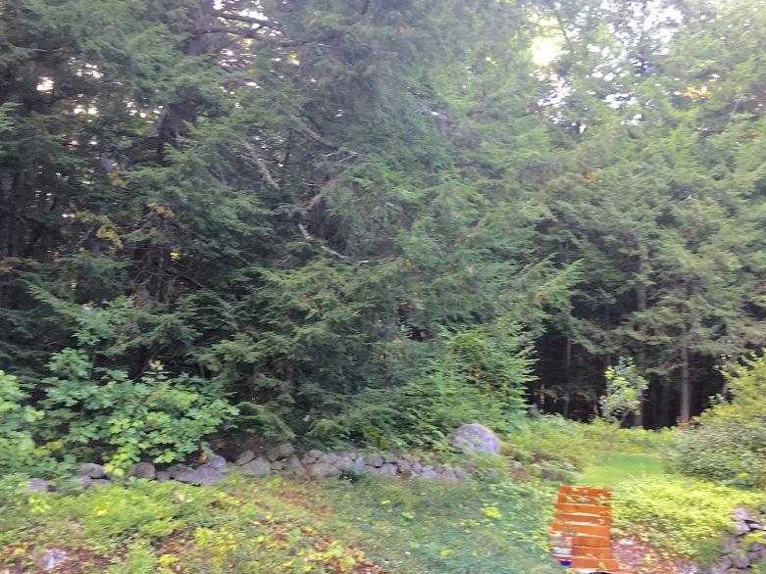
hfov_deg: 49.0
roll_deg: -3.4
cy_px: 315
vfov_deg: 37.7
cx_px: 384
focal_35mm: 38
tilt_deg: +10.5
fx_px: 841
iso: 50
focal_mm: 4.15
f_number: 2.2
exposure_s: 1/30
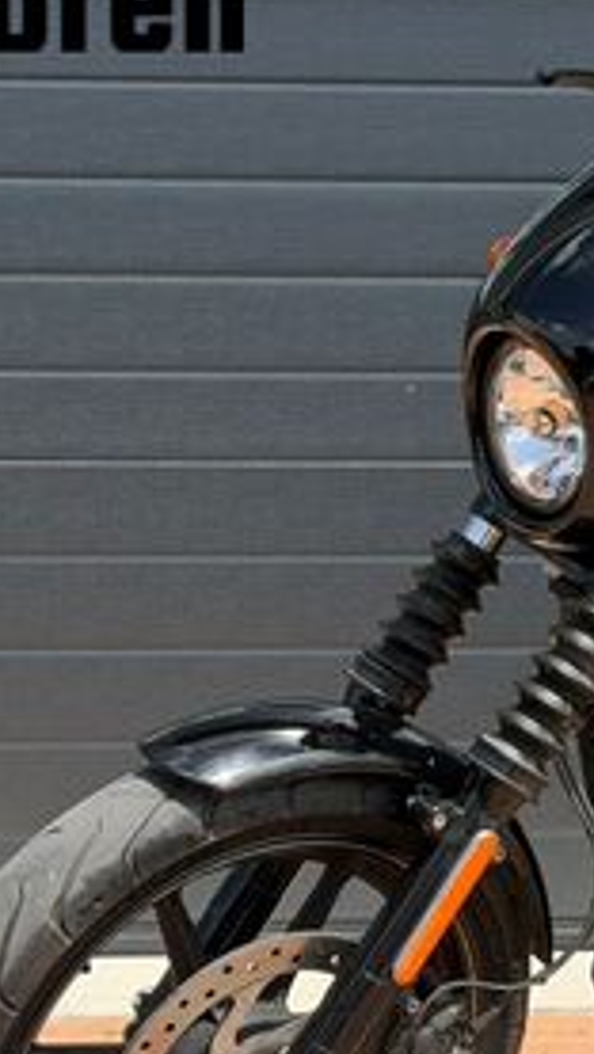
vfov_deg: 17.7
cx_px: 975
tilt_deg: -6.6
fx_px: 3385
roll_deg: +0.0
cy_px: 712
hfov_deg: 9.6
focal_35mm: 121
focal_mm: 6.76
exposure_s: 1/2494
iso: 80
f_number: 1.78
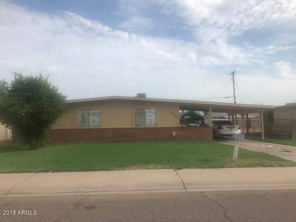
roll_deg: +0.6
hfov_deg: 63.4
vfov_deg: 49.7
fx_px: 239
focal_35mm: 28
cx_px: 148
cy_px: 111
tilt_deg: +4.0
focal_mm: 3.99
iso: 20
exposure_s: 1/2994
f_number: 1.8
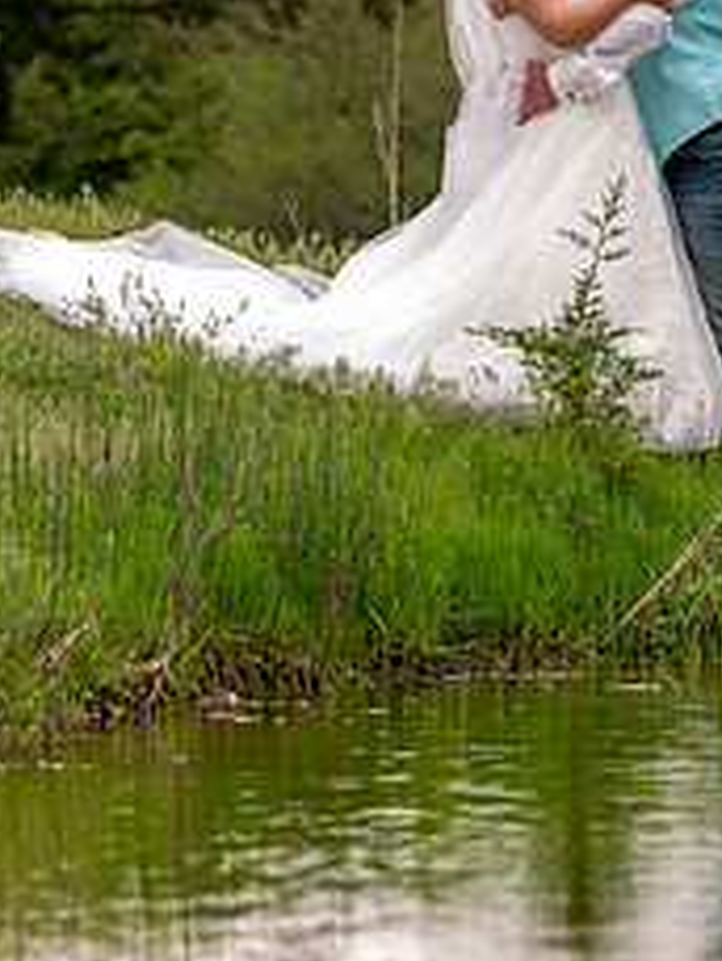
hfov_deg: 4.4
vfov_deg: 5.8
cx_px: 462
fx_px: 9447
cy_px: 533
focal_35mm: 340
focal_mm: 180
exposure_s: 1/800
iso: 320
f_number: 5
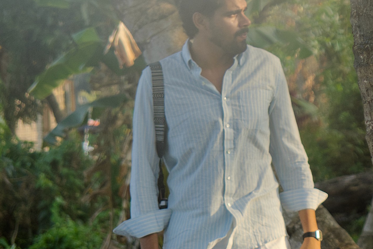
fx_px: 2208
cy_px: 163
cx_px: 477
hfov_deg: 9.5
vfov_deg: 6.5
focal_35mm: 213
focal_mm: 50
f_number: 2.8
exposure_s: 1/1250
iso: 400
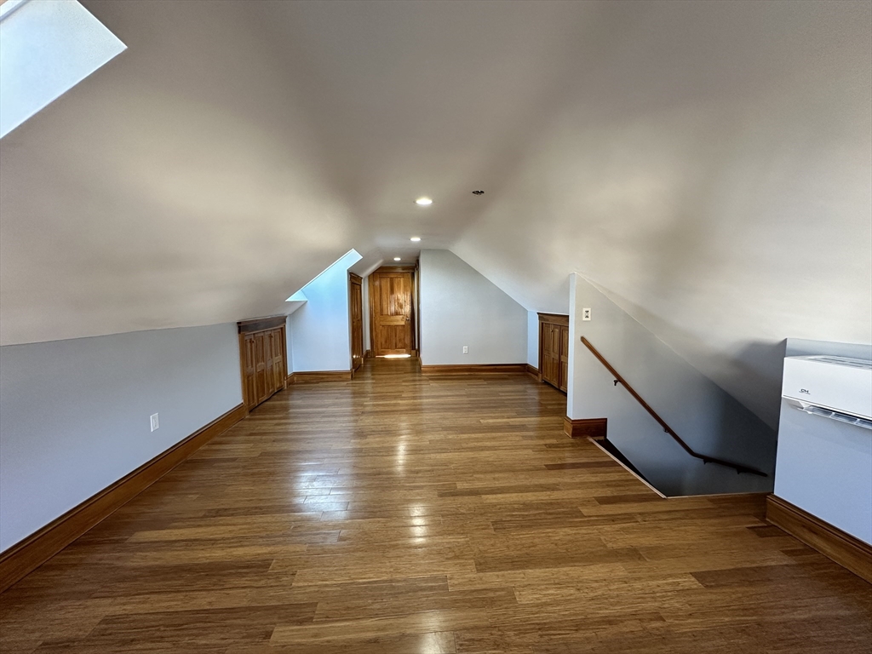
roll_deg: +0.9
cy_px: 327
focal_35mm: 14
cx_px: 436
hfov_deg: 102.1
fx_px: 353
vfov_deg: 85.7
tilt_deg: -4.2
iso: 160
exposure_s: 1/60
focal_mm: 2.22
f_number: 2.2
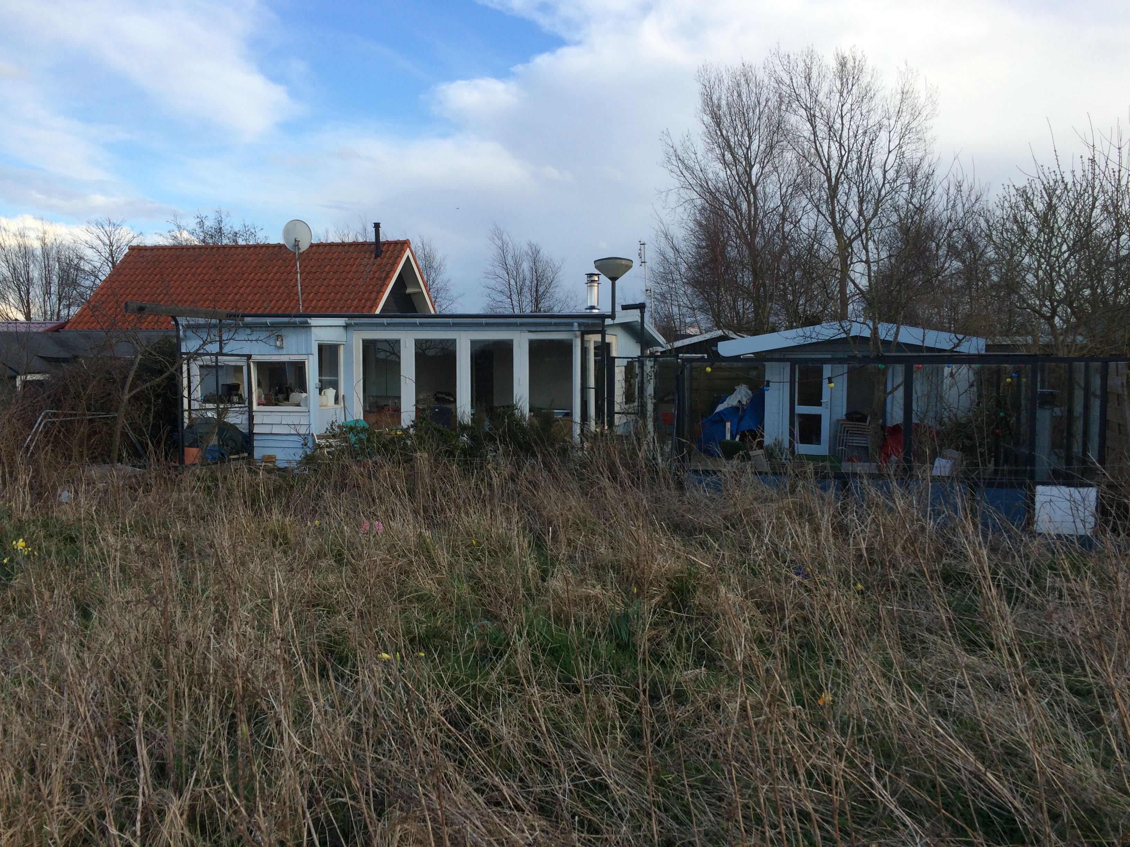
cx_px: 565
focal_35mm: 29
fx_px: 947
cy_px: 424
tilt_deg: -3.5
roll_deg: +0.3
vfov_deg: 48.2
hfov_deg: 61.7
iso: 32
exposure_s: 1/912
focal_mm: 4.15
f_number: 2.2
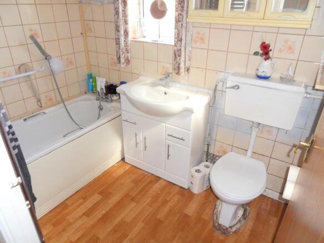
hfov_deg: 71.6
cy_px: 122
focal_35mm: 24
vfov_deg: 56.8
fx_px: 225
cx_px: 162
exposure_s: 1/60
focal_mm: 4.2
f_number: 3.3
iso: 100
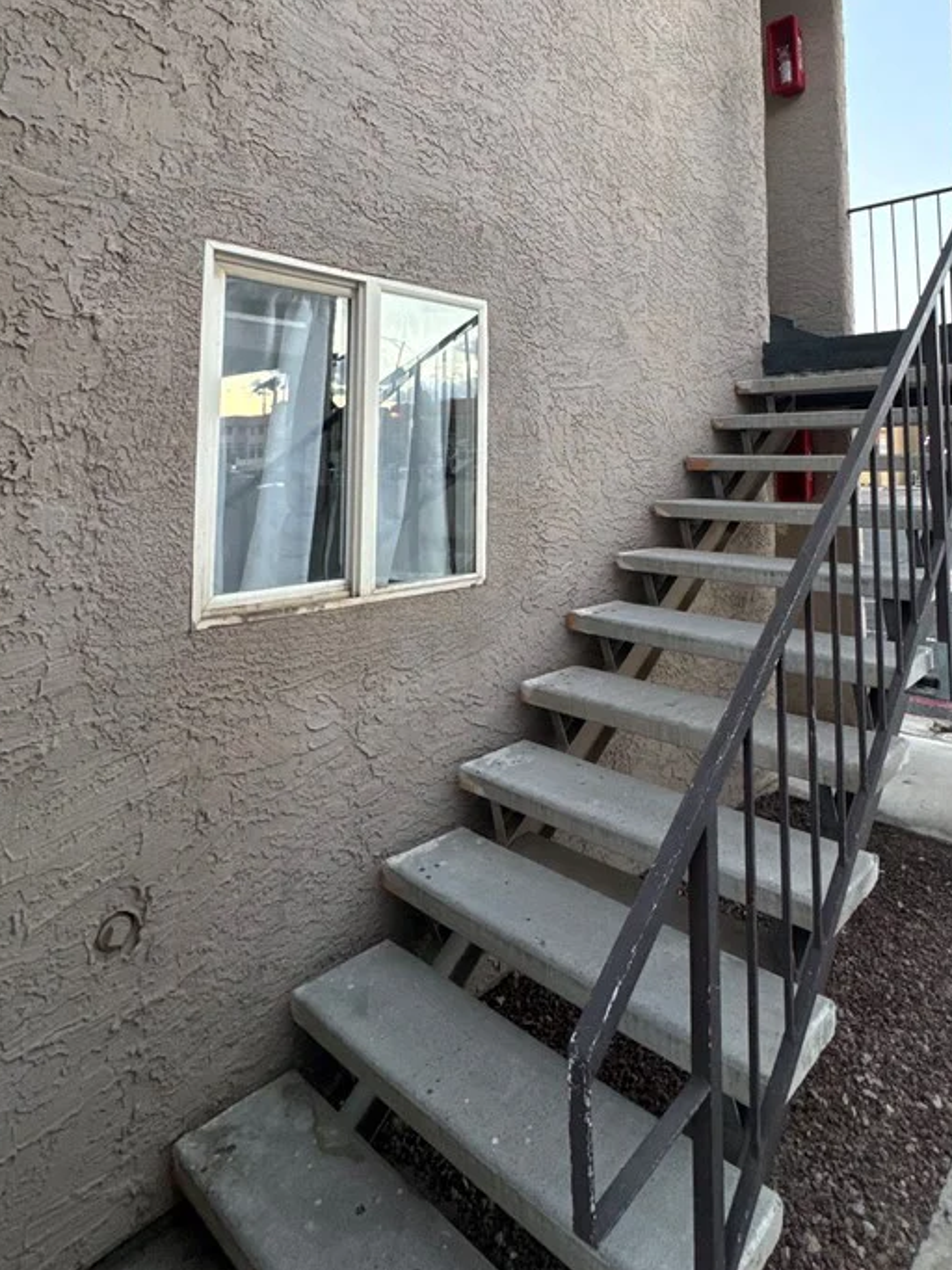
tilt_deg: +4.7
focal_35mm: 21
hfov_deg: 62.8
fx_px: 770
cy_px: 398
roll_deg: +0.4
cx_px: 575
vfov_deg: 75.9
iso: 320
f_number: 2.2
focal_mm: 2.22
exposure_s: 1/60
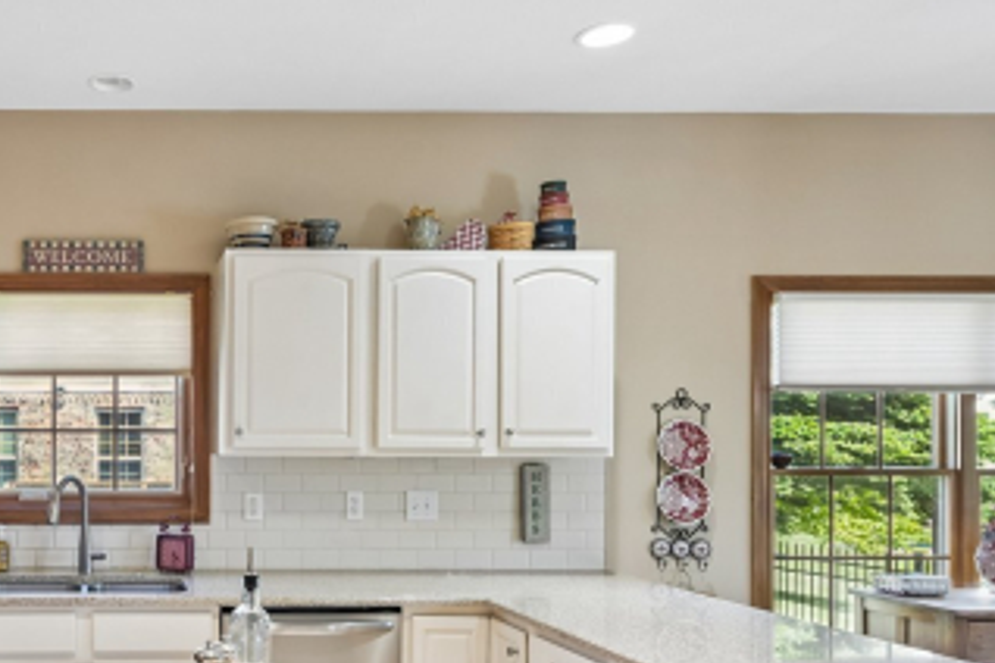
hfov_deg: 51.0
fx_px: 912
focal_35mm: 33
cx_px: 110
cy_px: 447
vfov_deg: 39.5
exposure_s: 1/13
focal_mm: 14
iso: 400
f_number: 8
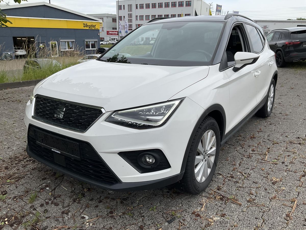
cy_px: 115
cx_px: 153
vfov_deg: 48.2
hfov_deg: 61.7
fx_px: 256
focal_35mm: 29
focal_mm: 3
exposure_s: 1/1342
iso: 25
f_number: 1.8
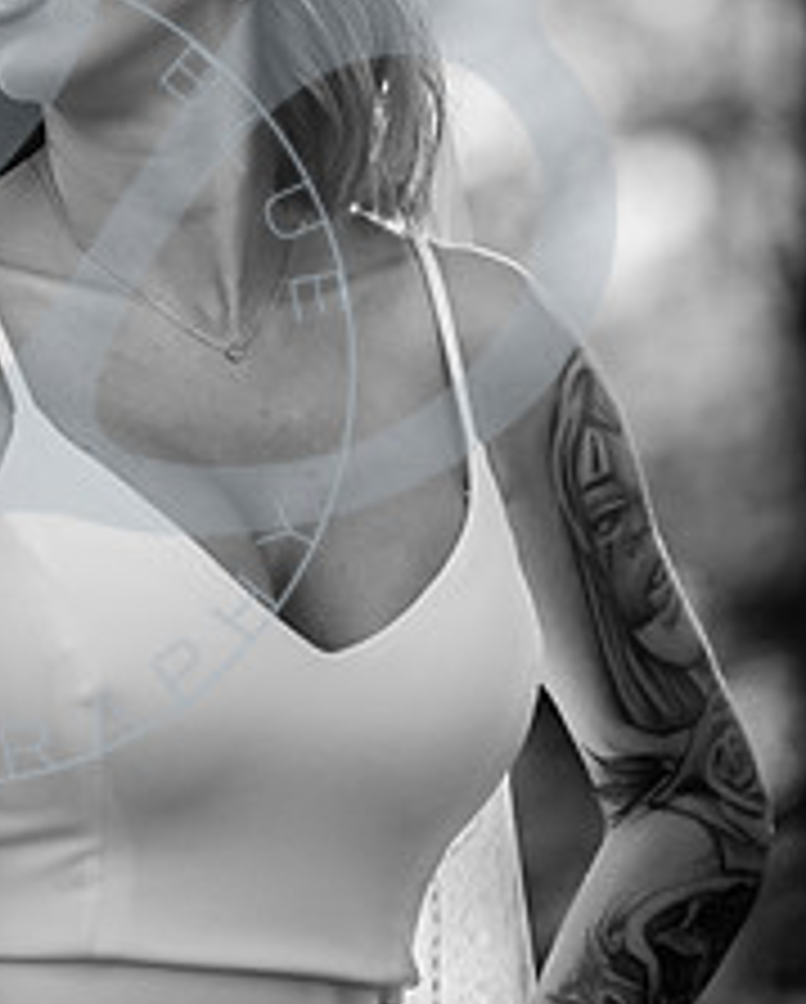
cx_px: 140
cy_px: 27
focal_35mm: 378
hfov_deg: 4.1
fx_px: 11248
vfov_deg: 5.1
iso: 400
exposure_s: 1/400
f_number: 2.8
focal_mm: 200
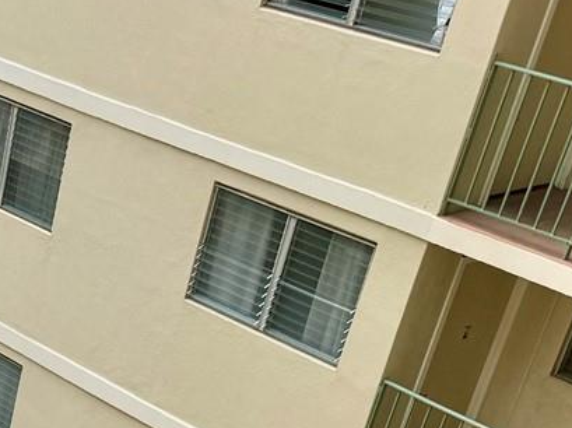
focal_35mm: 94
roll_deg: -0.2
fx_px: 1552
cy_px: 667
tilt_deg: -35.3
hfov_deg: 17.1
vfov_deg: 14.5
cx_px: -464
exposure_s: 1/900
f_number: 1.78
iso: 80
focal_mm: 6.76
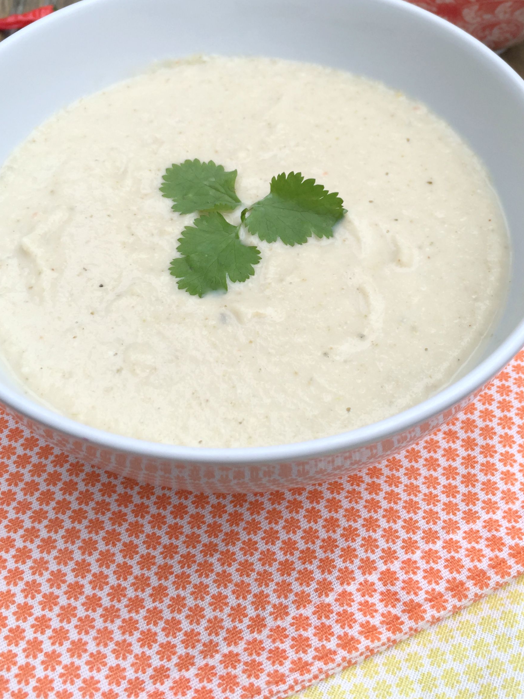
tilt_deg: -47.4
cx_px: 293
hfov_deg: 36.8
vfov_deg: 47.2
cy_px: 238
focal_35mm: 39
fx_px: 787
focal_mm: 4.15
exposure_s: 1/395
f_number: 2.2
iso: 32
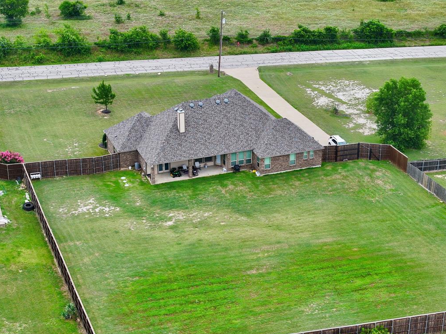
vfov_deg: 20.7
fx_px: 915
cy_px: 169
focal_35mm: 71
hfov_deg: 27.4
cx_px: 223
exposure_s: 1/500
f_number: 2.8
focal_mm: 19.35
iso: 100
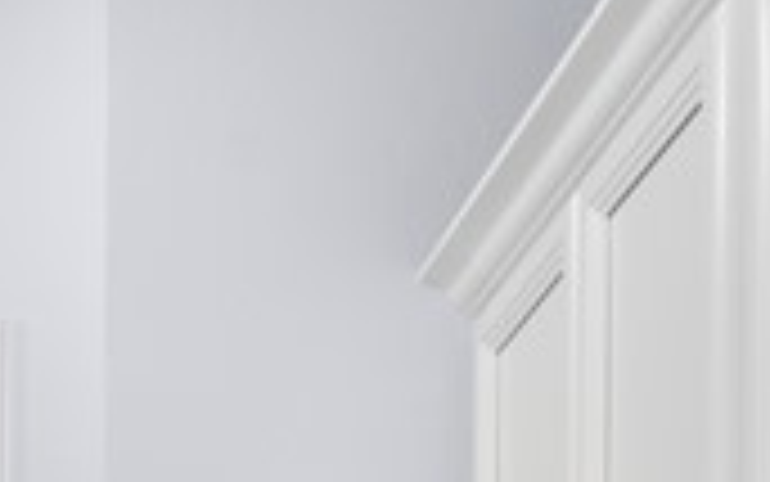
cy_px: 1230
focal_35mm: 110
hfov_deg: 11.3
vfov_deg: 10.1
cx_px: -1545
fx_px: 2309
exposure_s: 1/8
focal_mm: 17
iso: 400
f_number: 8
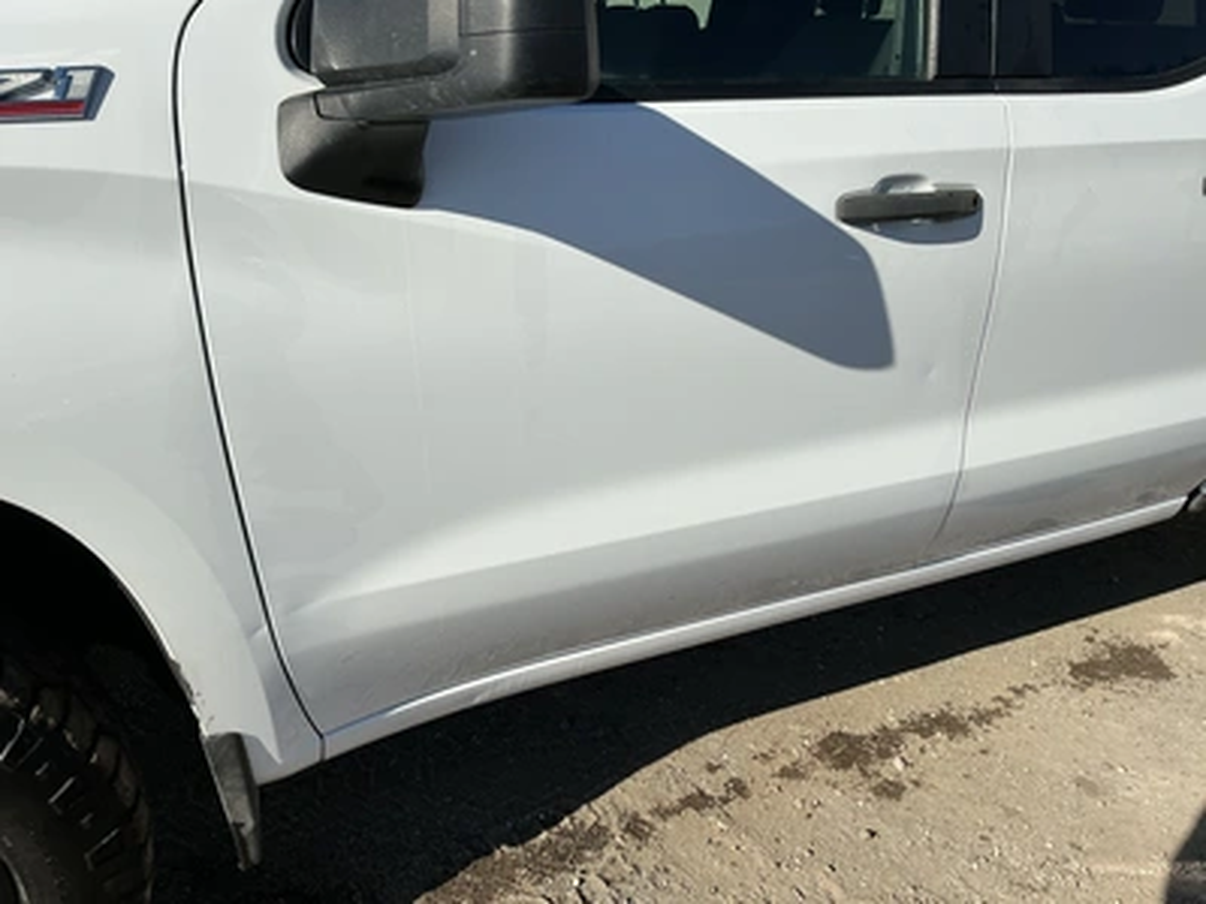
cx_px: 603
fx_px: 976
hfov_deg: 63.4
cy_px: 452
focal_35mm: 28
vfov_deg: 49.7
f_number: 1.8
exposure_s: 1/2959
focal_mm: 3
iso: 25
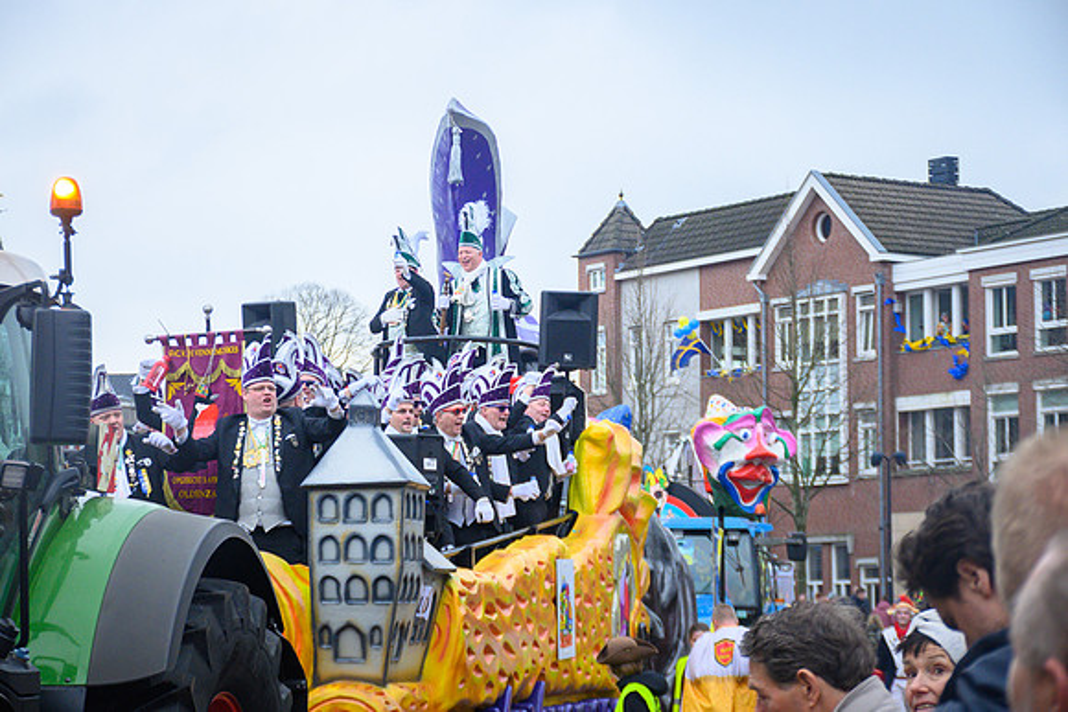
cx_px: 534
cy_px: 356
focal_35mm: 99
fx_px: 2938
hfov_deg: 20.6
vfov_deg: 13.8
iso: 400
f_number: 5
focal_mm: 66
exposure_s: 1/320
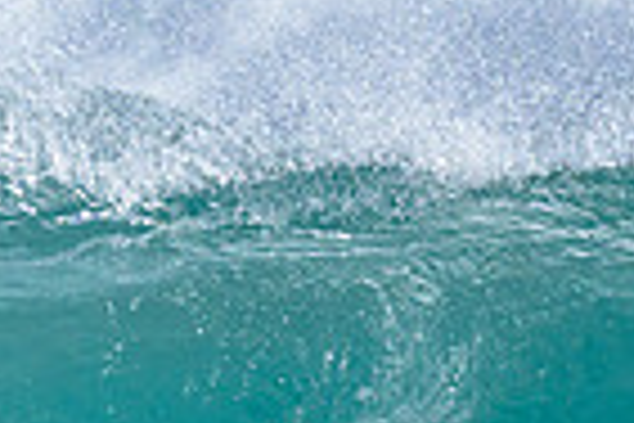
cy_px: 629
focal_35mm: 4227
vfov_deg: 0.3
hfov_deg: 0.5
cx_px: -109
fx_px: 74436
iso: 2000
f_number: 6.3
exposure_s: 1/2000
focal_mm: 800
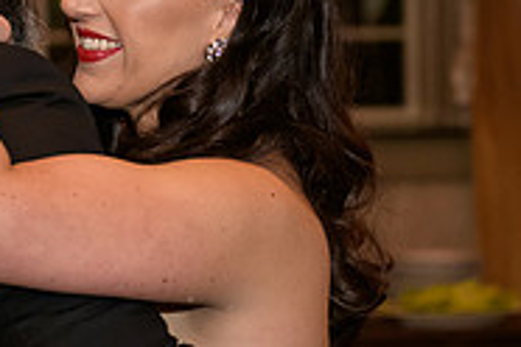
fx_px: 3155
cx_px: 123
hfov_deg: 9.4
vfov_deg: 6.3
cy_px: 41
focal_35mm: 218
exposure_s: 1/100
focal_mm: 70
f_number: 3.2
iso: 1600
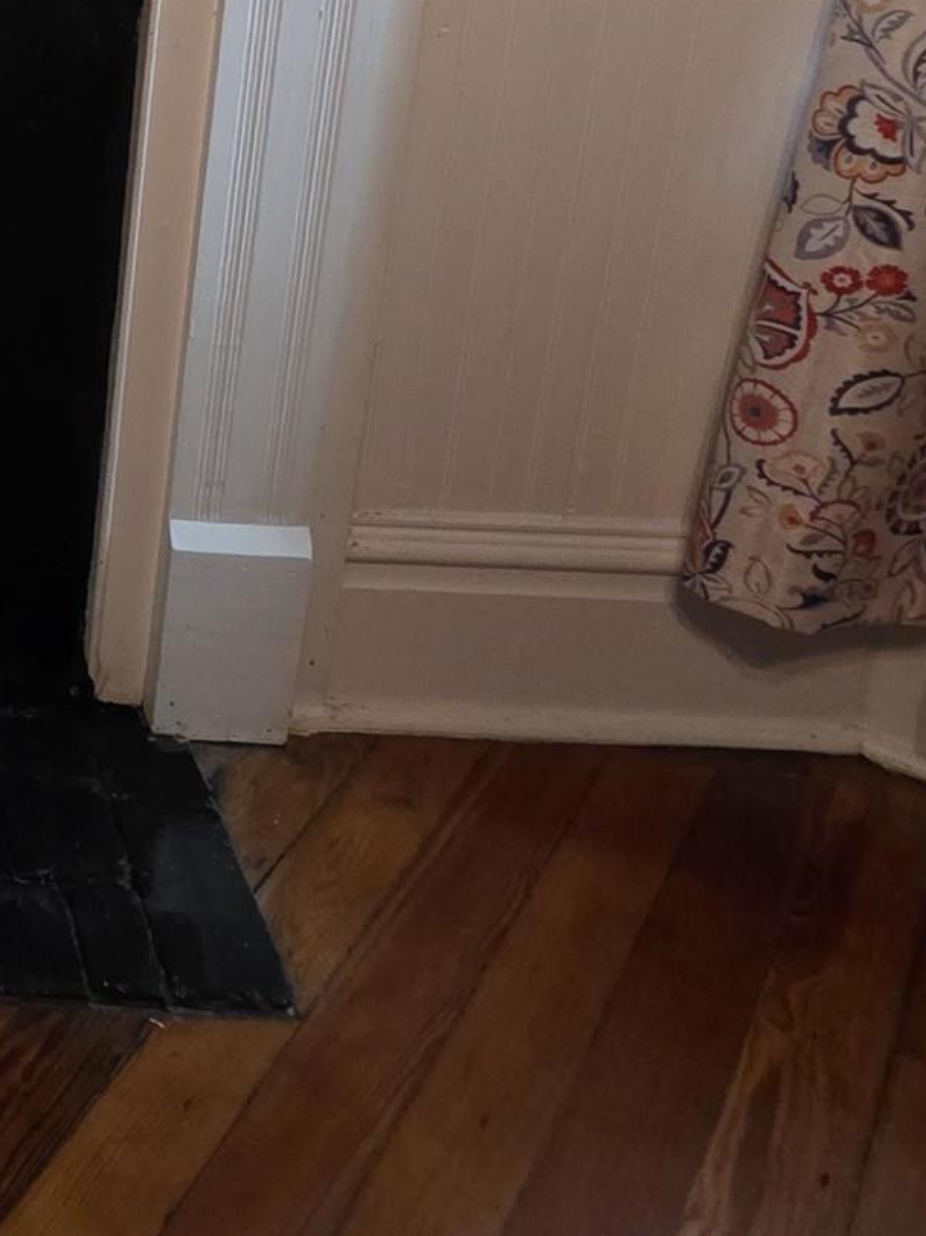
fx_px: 1320
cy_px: 34
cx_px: -375
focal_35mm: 37
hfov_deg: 28.7
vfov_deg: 43.8
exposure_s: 1/60
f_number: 1.9
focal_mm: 2.2
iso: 800
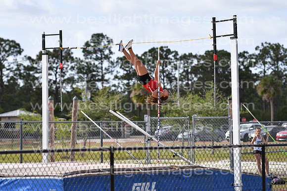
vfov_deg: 7.6
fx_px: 1435
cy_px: 96
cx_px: 144
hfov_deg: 11.4
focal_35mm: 180
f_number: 4
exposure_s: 1/1250
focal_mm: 120
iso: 100
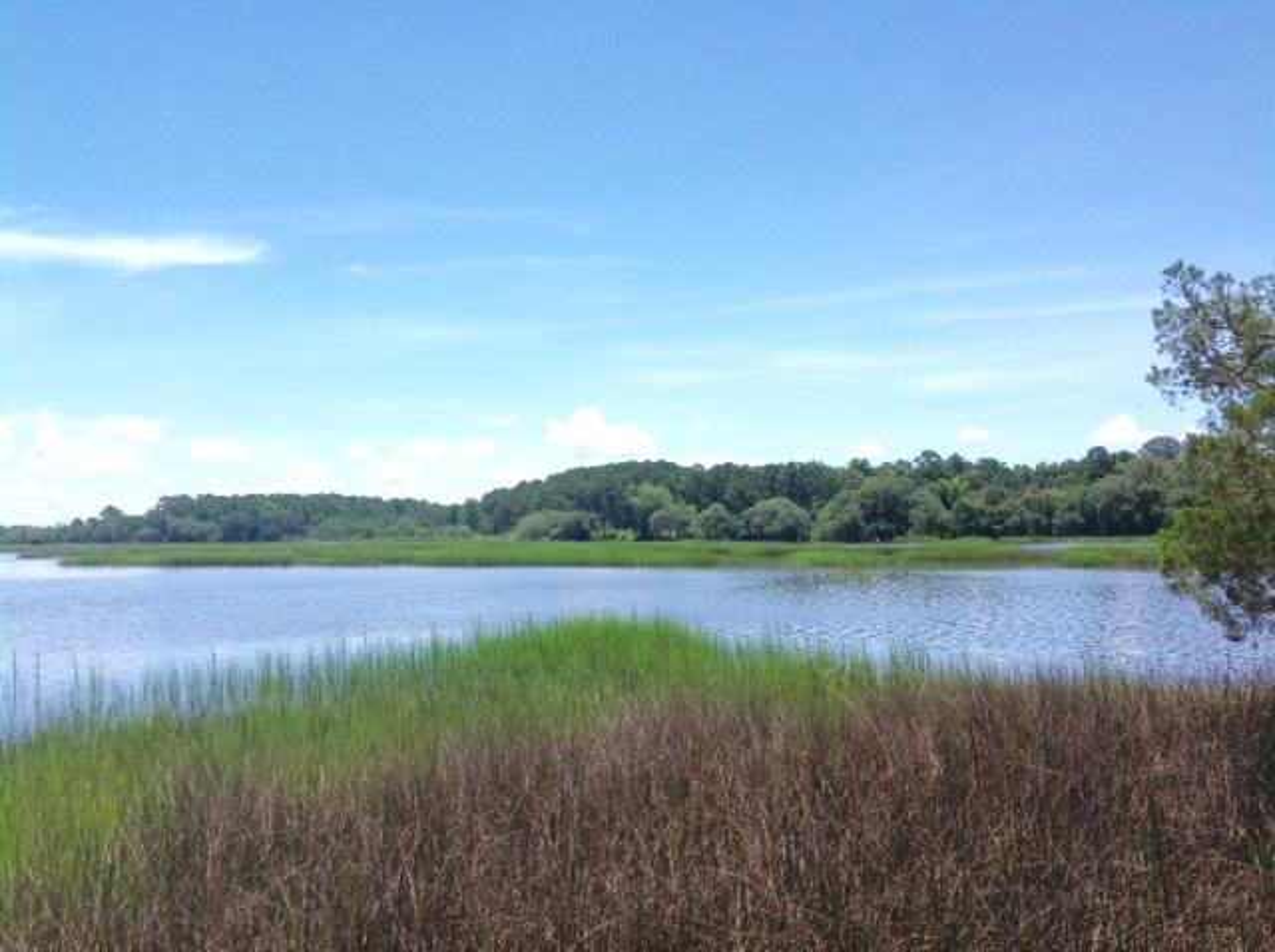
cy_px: 476
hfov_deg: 52.7
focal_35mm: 35
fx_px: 1287
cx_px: 638
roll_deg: -0.7
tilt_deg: +1.4
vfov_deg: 40.6
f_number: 2.4
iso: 50
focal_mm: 4.28
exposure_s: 1/1890
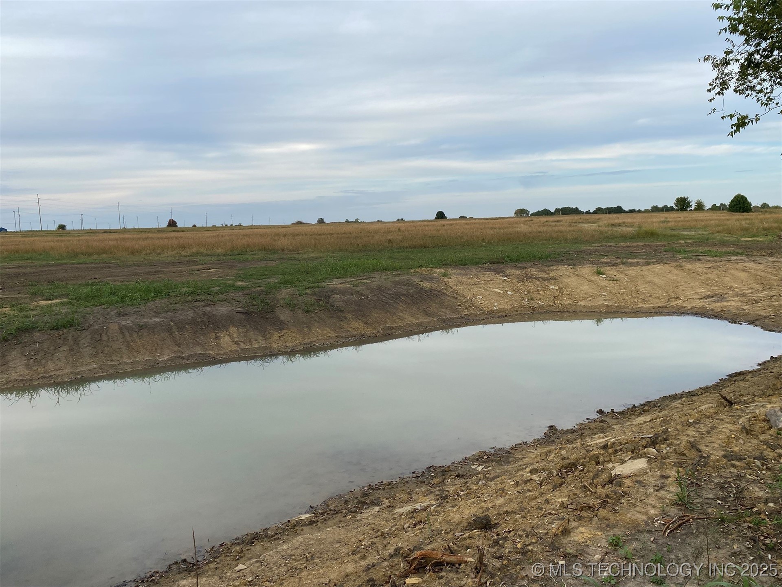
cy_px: 294
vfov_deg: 53.1
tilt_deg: -4.9
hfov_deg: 67.3
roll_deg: +2.1
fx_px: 587
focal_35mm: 26
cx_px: 391
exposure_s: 1/778
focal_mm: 4.25
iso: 32
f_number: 1.8
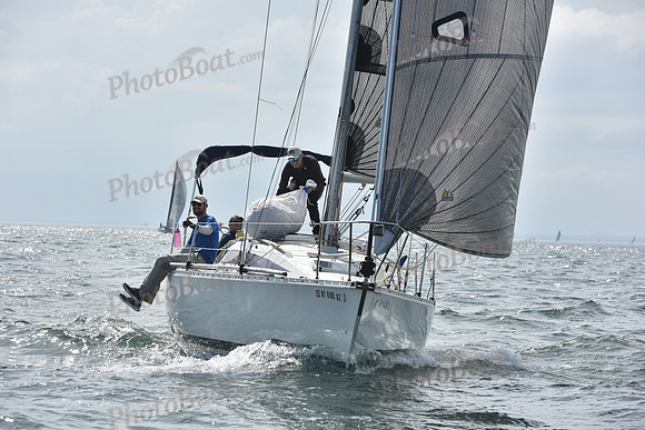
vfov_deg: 8.9
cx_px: 322
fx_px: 2778
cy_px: 215
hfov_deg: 13.2
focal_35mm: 155
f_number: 9
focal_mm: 155
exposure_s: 1/1000
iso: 200
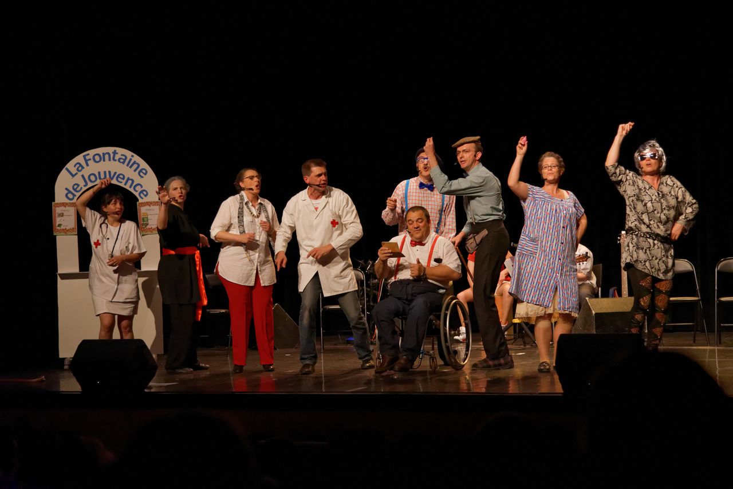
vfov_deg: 19.5
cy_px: 244
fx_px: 1426
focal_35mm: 70
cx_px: 366
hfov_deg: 28.8
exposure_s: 1/400
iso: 3200
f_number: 4
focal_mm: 70
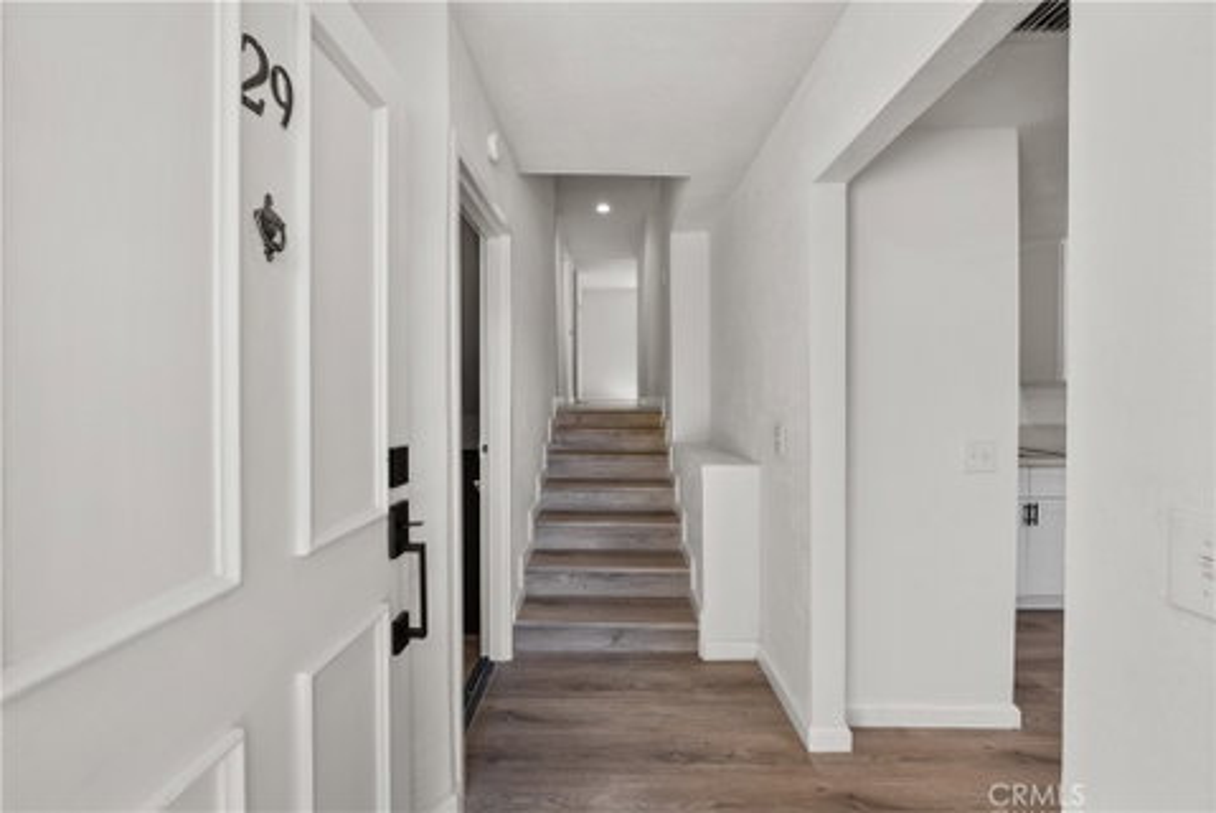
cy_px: 406
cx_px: 608
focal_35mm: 13
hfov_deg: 108.3
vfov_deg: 85.5
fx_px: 439
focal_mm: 13
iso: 100
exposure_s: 1/13
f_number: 9
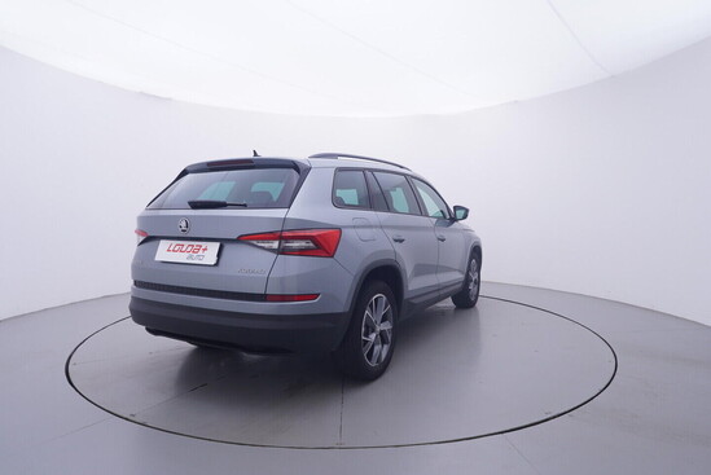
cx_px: 356
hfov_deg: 77.3
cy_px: 238
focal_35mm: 22
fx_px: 445
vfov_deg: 56.2
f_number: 5
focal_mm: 15
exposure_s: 1/80
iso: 200
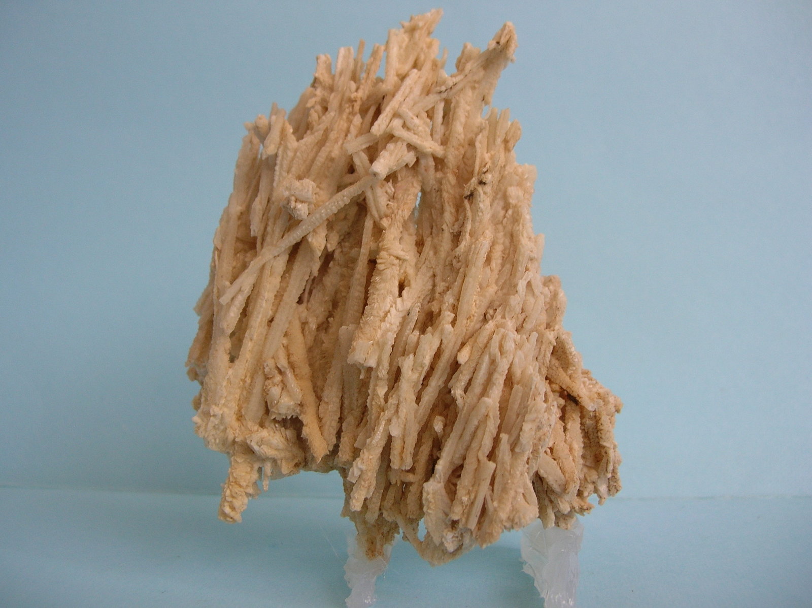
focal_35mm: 36
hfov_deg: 51.4
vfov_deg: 39.6
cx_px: 406
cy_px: 304
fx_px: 844
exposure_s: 1/10.6
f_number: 2.7
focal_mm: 6
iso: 50
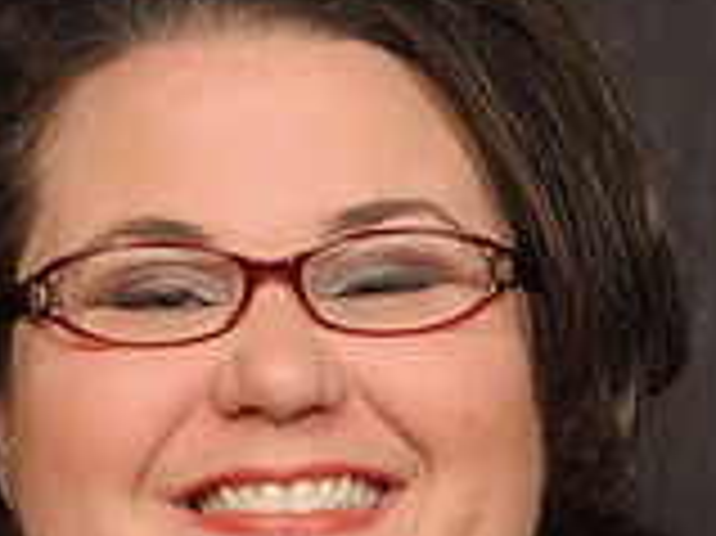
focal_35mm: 285
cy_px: 586
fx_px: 5891
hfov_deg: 7.0
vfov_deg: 5.2
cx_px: 299
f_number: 6.3
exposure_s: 1/60
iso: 200
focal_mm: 70
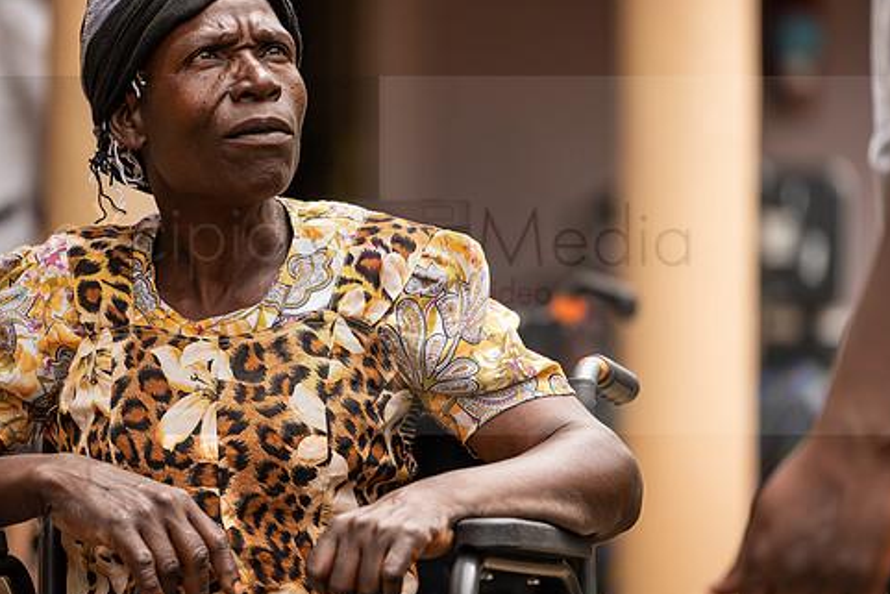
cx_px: 381
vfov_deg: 5.7
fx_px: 5959
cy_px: 254
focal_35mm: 241
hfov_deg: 8.5
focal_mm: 200
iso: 100
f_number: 4
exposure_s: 1/320
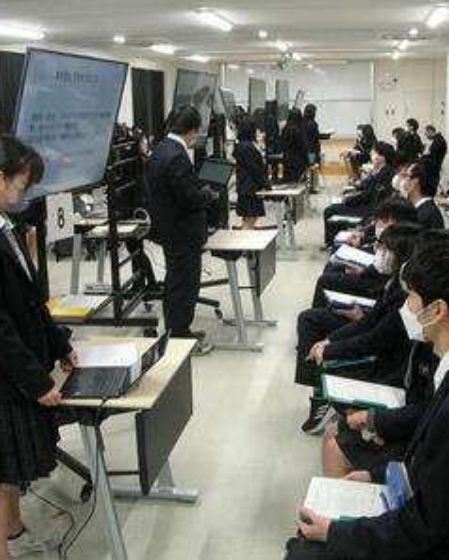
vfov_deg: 40.3
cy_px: 279
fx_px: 763
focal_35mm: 46
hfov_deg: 32.7
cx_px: 264
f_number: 2.8
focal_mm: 5.8
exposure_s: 1/11.8
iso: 50
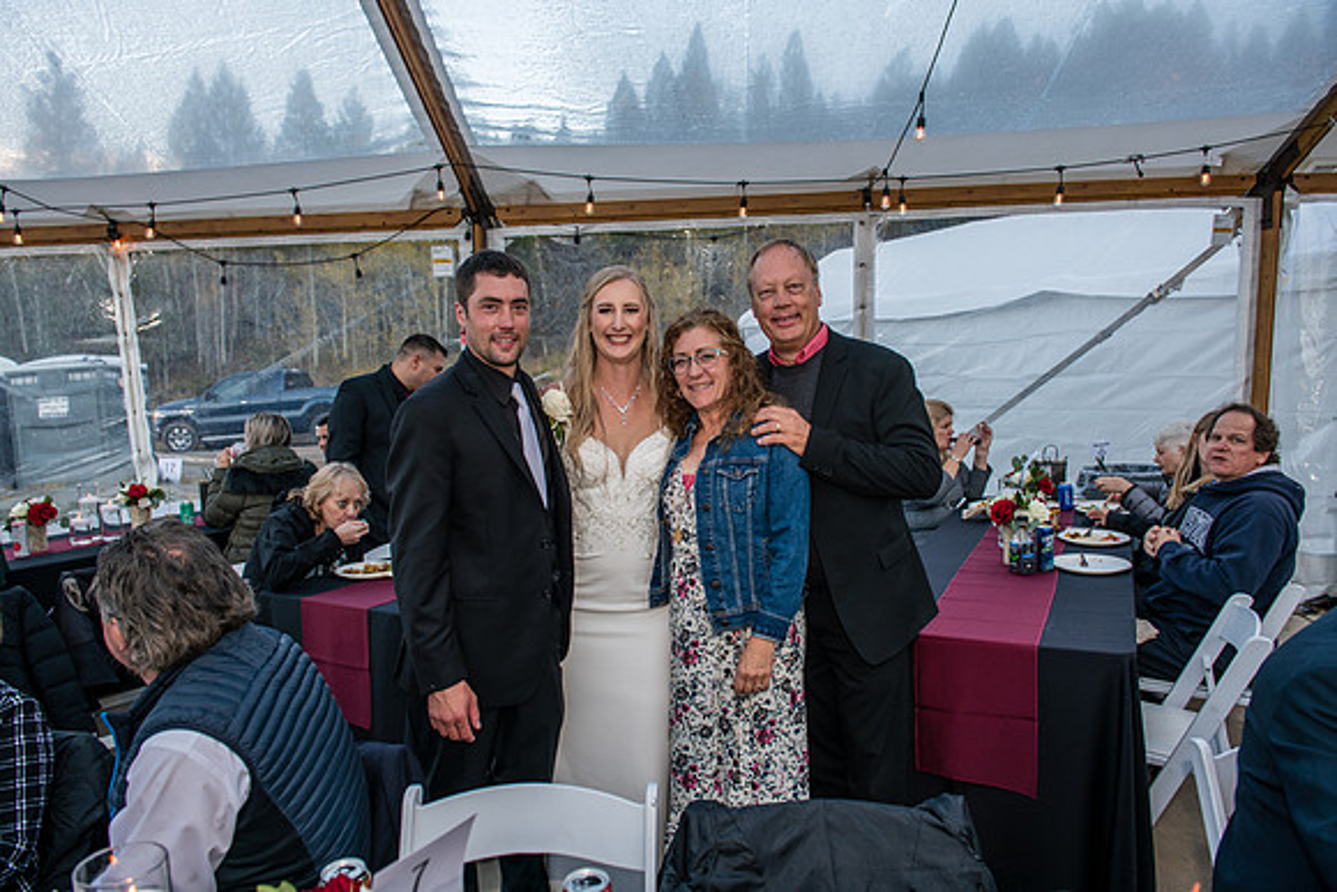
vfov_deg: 53.2
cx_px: 668
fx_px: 892
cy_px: 446
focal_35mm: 24
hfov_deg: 73.7
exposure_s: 1/80
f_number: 4.5
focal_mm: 24
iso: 80
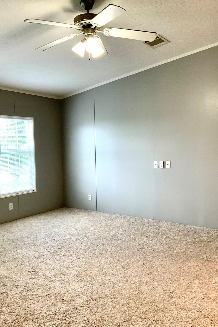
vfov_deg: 58.7
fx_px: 291
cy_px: 167
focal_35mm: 32
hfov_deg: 41.1
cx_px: 104
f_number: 1.8
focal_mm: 3
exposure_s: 1/60
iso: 50
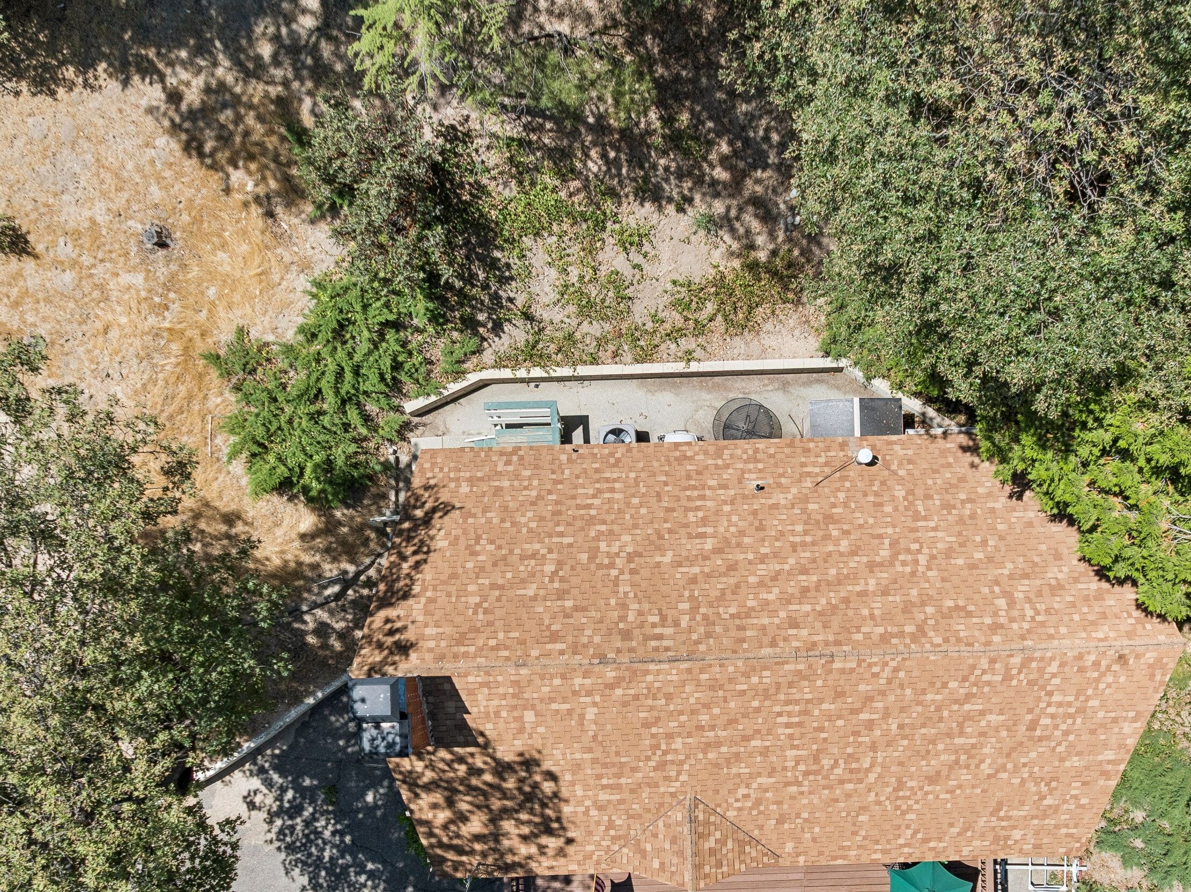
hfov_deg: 47.7
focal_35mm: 39
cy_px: 637
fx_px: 1341
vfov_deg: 36.2
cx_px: 683
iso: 100
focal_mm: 12.3
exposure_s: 1/1600
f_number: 2.8
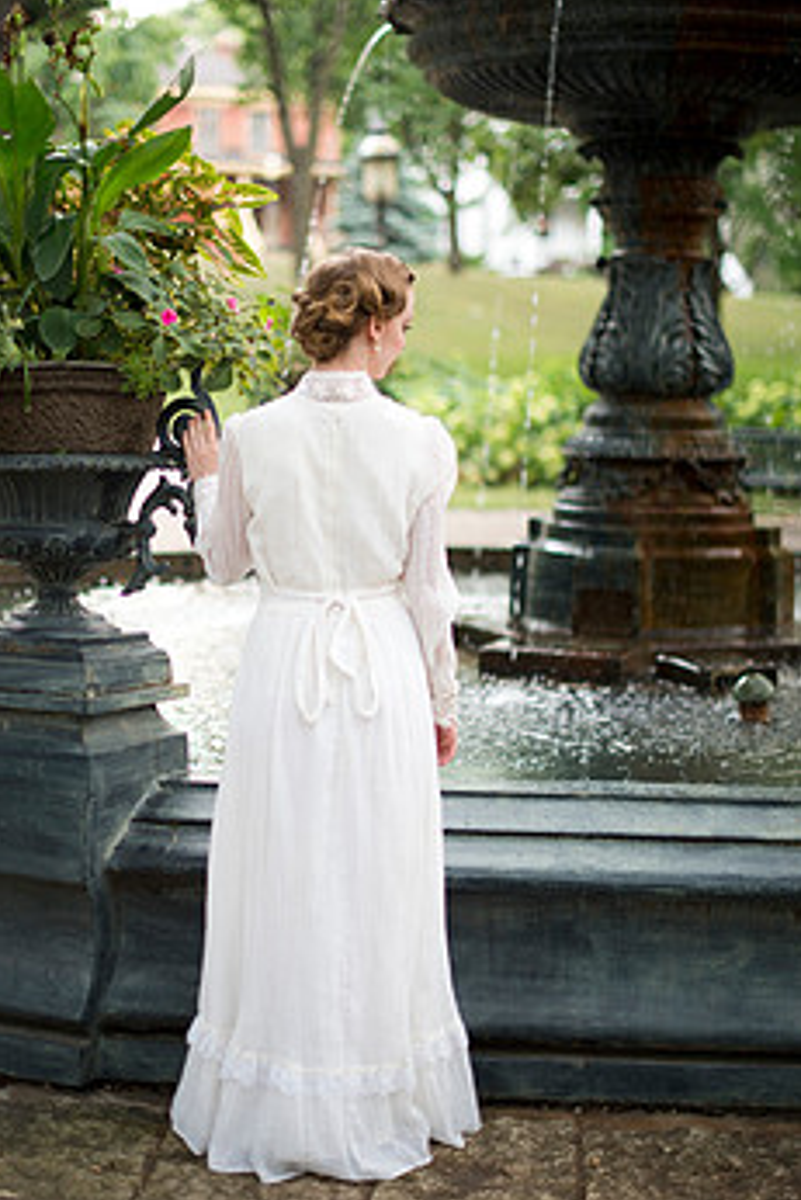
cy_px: 572
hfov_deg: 20.9
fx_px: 2167
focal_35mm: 65
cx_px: 288
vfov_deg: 30.9
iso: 200
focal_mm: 50
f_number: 1.4
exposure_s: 1/250
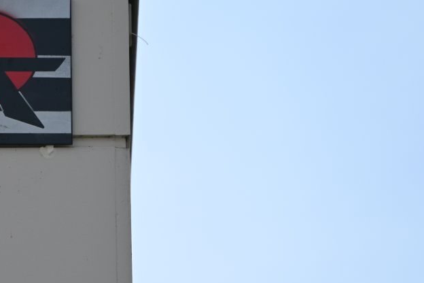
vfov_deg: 2.9
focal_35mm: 471
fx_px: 5547
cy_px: 121
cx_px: -18
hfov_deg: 4.4
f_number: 6.3
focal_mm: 140
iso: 160
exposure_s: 1/500
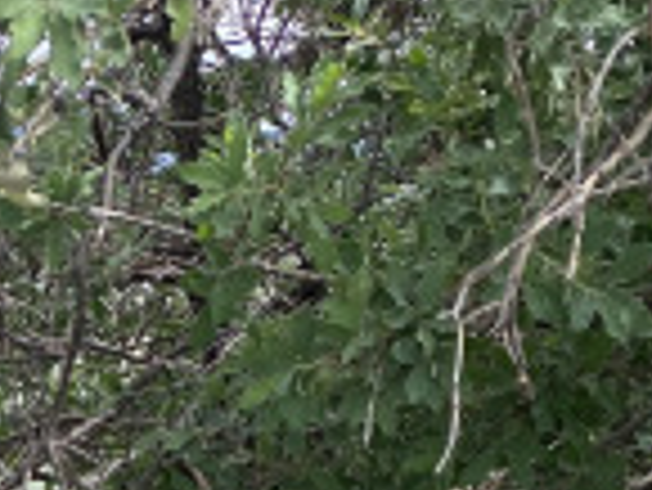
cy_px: 1020
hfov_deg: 16.1
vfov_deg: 11.5
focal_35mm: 115
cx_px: -216
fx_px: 2168
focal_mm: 4.25
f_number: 1.8
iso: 32
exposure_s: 1/620
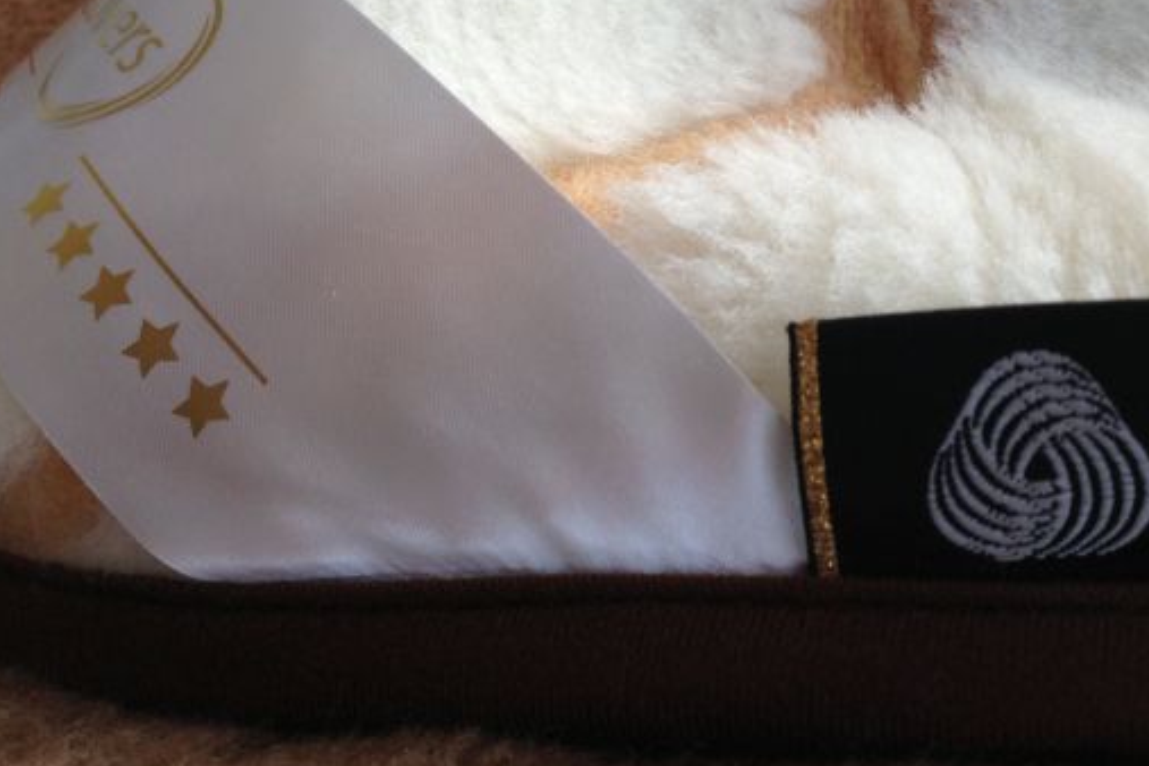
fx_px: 1532
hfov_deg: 40.4
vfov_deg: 27.8
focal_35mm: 48
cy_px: 215
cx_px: 794
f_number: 2.4
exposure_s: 1/120
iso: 50
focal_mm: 4.13
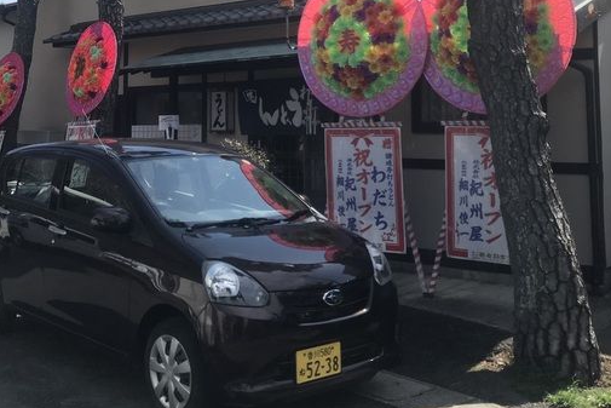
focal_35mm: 47
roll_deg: -0.6
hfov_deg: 41.7
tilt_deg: +7.7
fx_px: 798
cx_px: 238
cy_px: 84
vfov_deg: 28.1
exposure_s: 1/1880
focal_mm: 3.99
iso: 20
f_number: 1.8
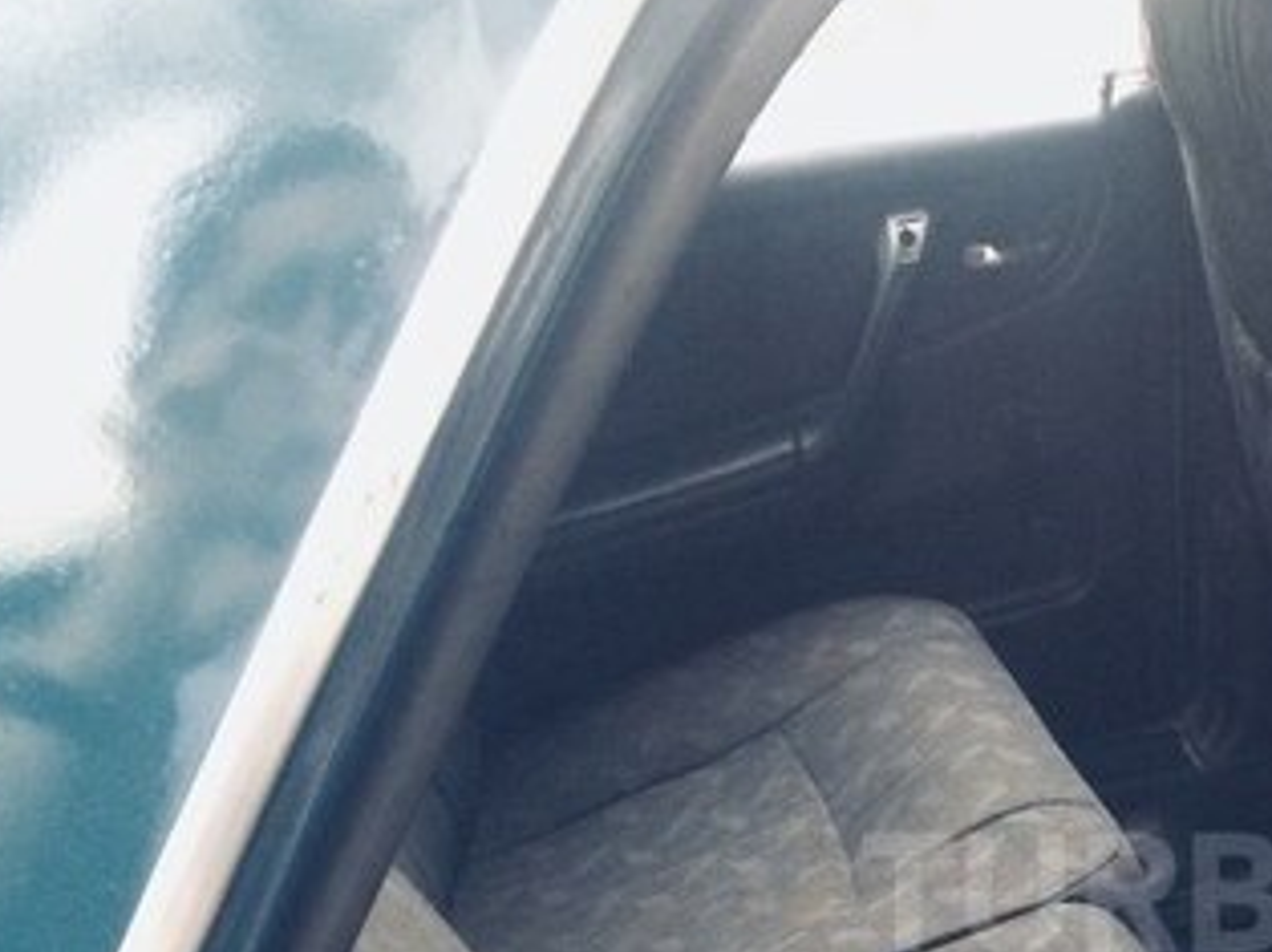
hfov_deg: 29.6
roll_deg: +3.5
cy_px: 893
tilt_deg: -30.7
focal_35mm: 61
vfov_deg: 23.2
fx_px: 2240
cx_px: 1276
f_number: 2.2
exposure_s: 1/33
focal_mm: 4.15
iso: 160
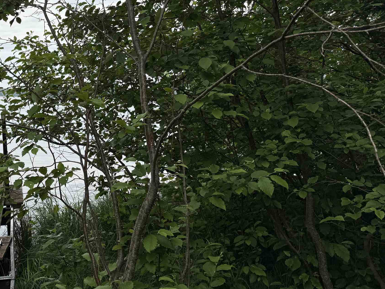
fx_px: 489
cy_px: 80
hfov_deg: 39.7
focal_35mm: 44
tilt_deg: +1.9
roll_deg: -1.8
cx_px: 36
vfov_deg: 32.4
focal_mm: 6.76
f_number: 1.78
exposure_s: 1/1553
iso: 80
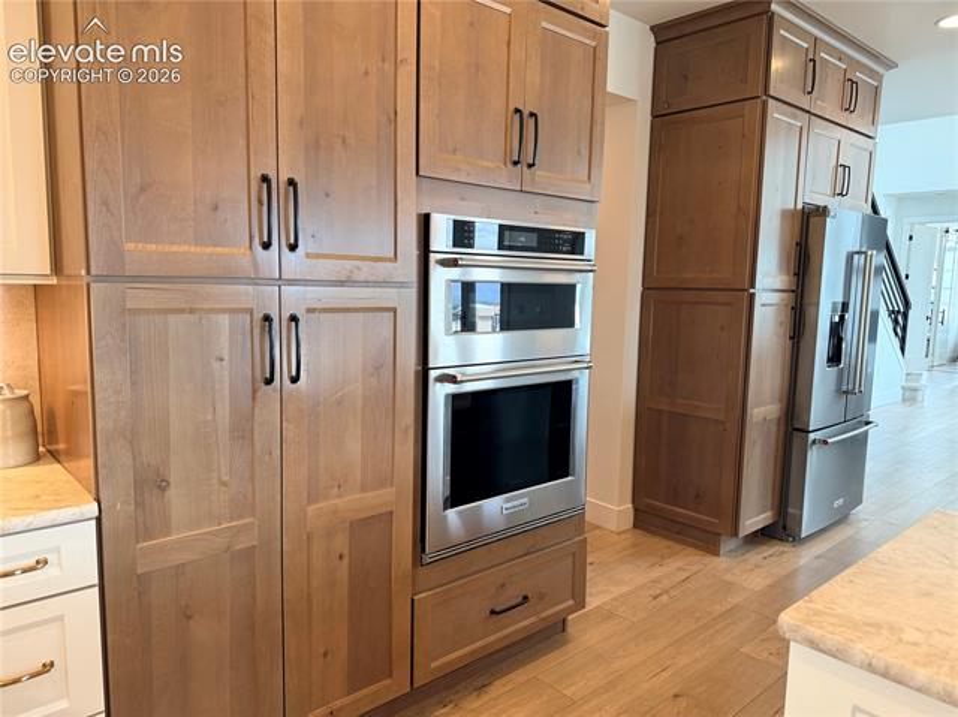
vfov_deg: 56.8
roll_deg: -0.8
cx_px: 479
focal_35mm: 24
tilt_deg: -6.6
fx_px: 664
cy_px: 358
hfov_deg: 71.6
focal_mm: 6.76
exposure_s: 1/120
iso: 160
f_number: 1.78
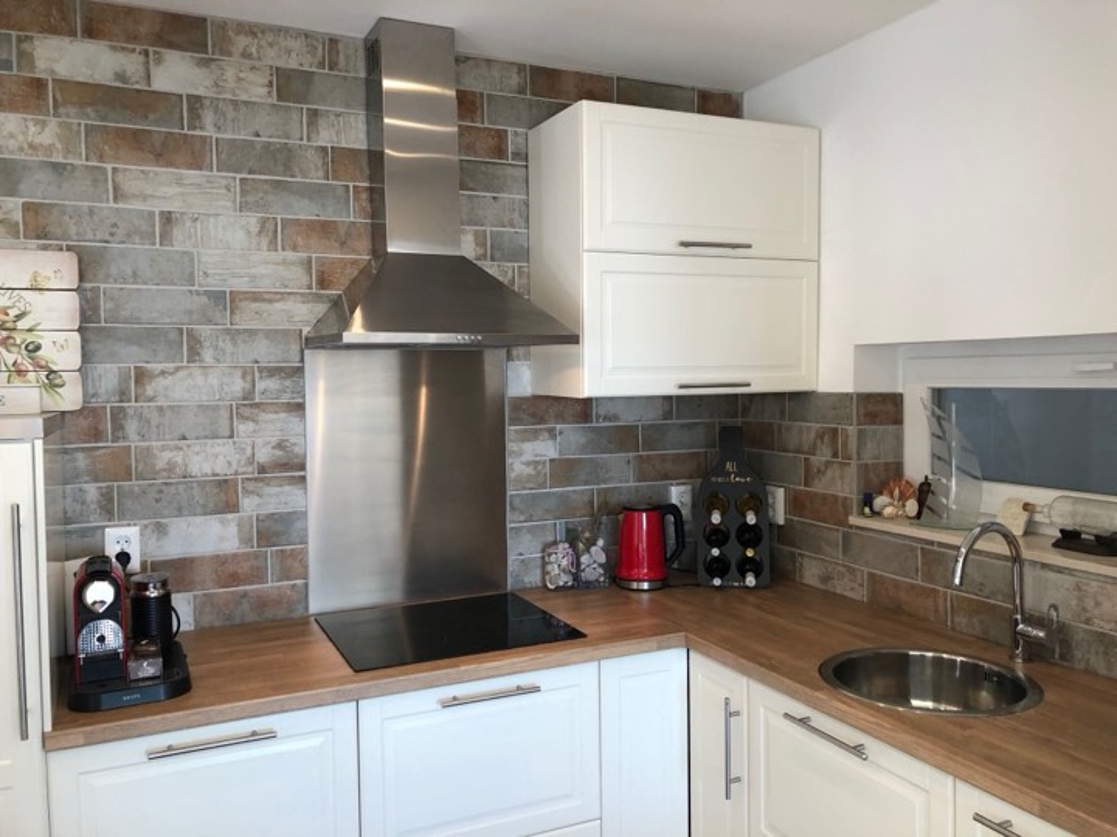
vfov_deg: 49.7
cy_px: 418
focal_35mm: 28
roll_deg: +2.2
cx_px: 558
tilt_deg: -2.7
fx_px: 904
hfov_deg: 63.4
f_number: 1.8
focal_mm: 3.99
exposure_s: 1/33
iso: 25
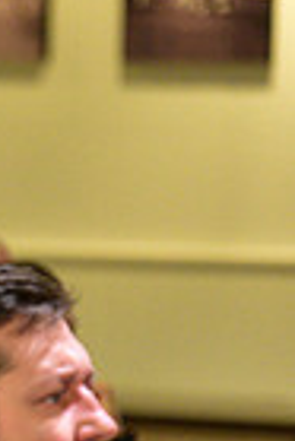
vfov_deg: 3.2
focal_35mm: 648
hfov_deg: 2.1
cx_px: -622
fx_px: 7945
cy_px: 522
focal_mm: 155
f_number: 4
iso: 2500
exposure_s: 1/100
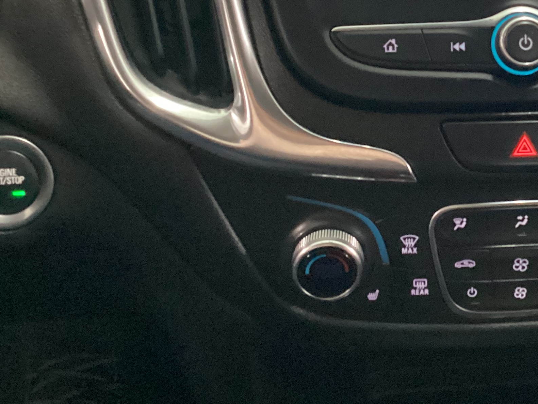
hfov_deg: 28.5
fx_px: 995
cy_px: 38
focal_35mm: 64
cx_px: 527
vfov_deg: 22.4
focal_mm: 3.3
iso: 640
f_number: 2.4
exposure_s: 1/30
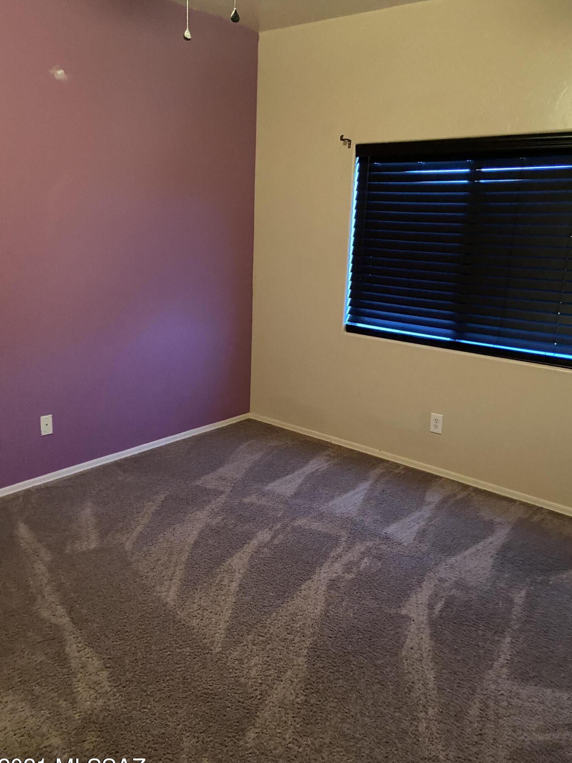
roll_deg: -2.1
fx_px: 617
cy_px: 387
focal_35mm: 28
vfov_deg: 63.4
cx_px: 286
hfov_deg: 49.8
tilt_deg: -13.3
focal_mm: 4.25
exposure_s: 1/30
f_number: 1.8
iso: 1000
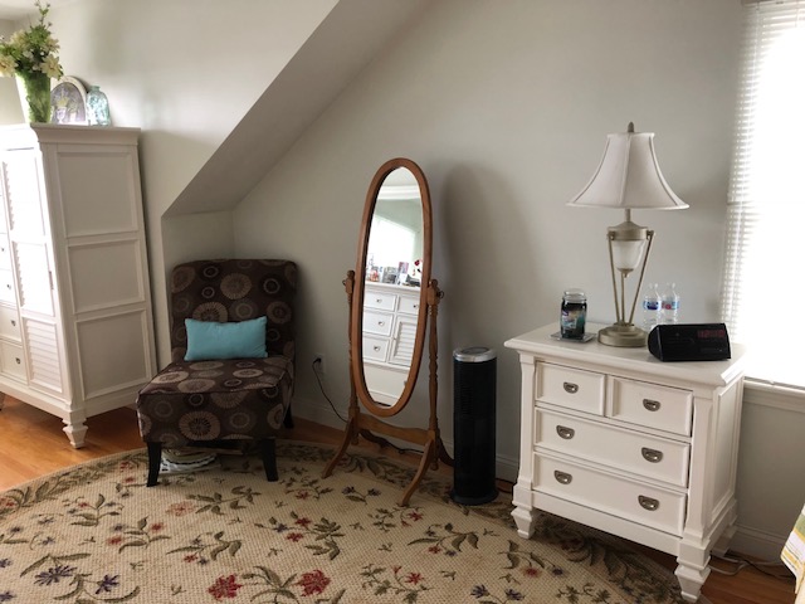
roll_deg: +1.0
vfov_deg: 49.7
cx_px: 402
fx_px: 651
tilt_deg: -10.4
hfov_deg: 63.4
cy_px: 302
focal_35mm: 28
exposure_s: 1/15
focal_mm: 4
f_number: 1.8
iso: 50
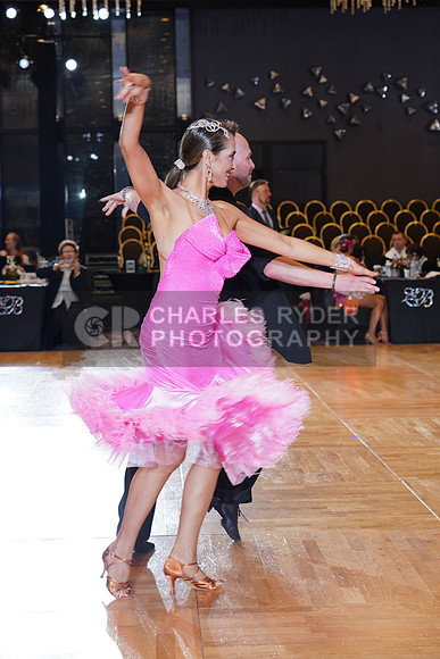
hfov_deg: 18.9
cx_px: 220
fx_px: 1319
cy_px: 330
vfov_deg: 28.1
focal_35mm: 72
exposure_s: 1/200
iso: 1250
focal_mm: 72
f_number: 5.6
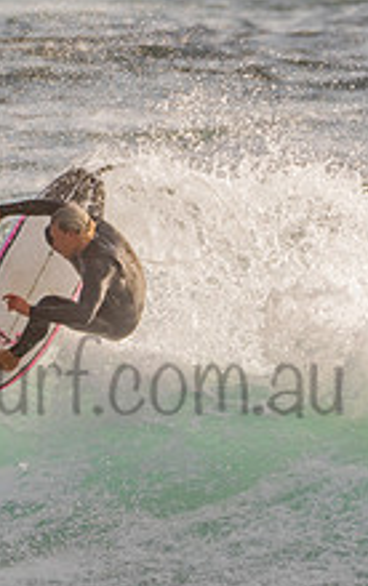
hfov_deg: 0.8
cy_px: 338
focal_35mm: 1646
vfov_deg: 1.3
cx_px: 42
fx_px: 26344
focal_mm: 500
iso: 200
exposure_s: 1/2000
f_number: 5.6
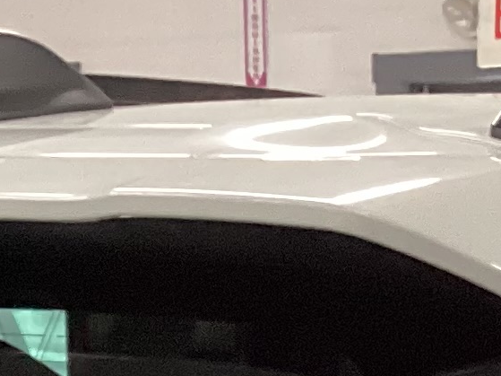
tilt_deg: -19.1
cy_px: 1057
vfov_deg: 7.4
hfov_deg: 10.9
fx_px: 2619
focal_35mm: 181
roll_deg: +0.6
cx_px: 236
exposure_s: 1/50
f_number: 2.4
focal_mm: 3.3
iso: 200
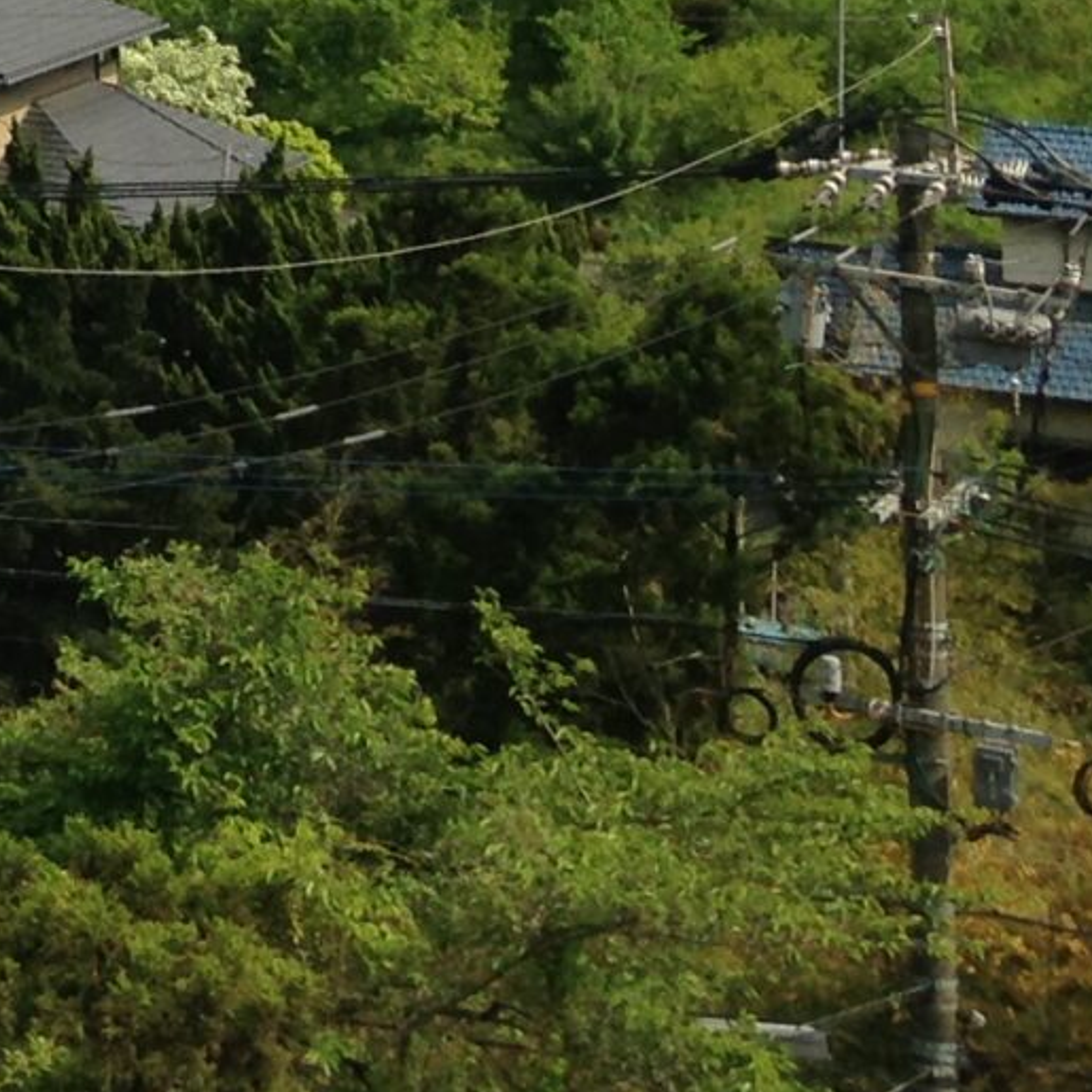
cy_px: -857
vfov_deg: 11.2
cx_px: -1289
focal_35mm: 145
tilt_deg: +2.3
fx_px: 5175
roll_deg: -1.2
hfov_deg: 10.7
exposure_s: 1/1323
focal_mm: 4.12
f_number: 2.4
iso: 50
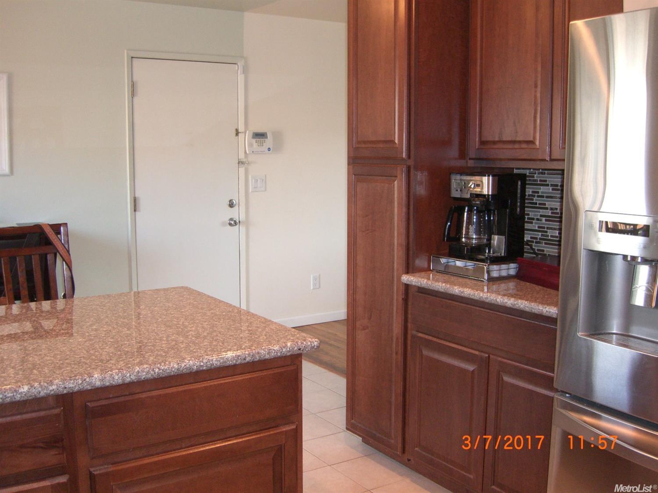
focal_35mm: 38
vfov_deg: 37.7
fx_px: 722
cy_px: 246
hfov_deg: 49.0
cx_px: 329
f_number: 2.8
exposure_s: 1/60
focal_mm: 7.9
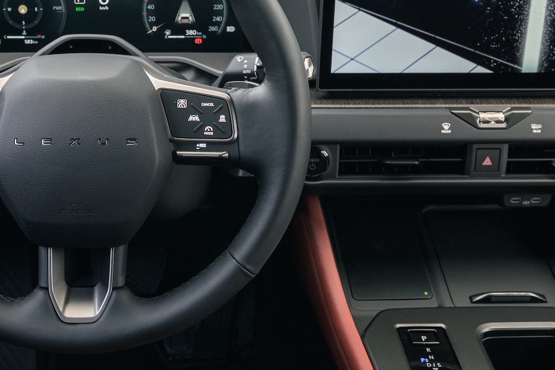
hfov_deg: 35.5
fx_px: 863
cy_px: 153
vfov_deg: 24.2
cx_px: 207
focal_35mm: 56
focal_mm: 29.5
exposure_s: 1/40
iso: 500
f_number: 9
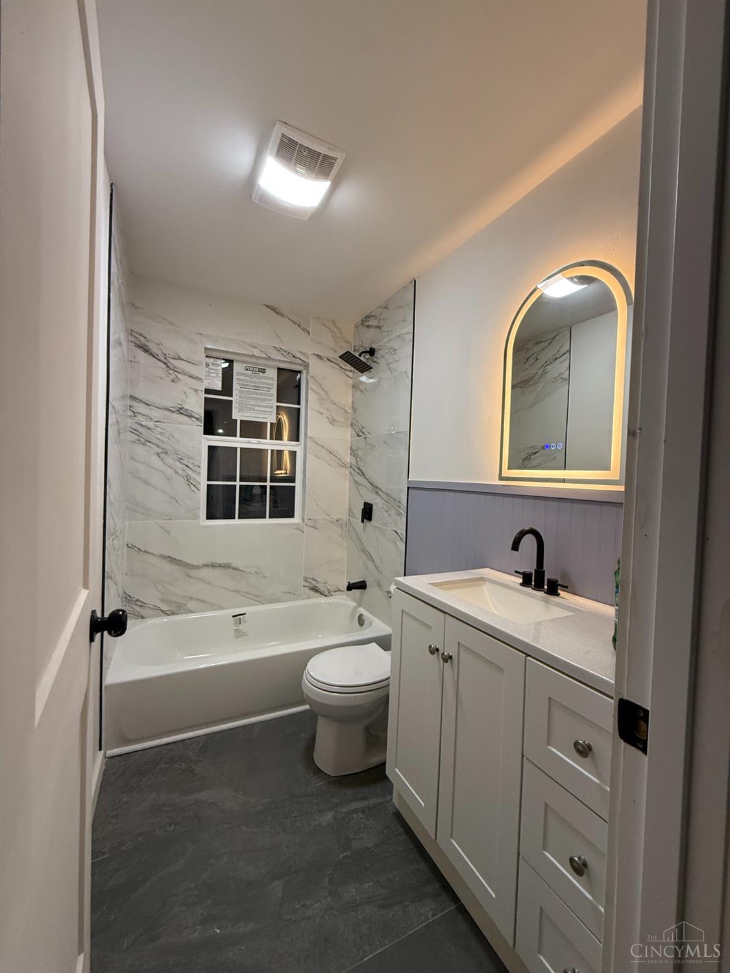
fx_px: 394
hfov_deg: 85.7
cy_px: 486
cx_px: 365
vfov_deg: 102.1
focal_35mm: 14
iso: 250
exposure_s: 1/120
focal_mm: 2.22
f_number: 2.2
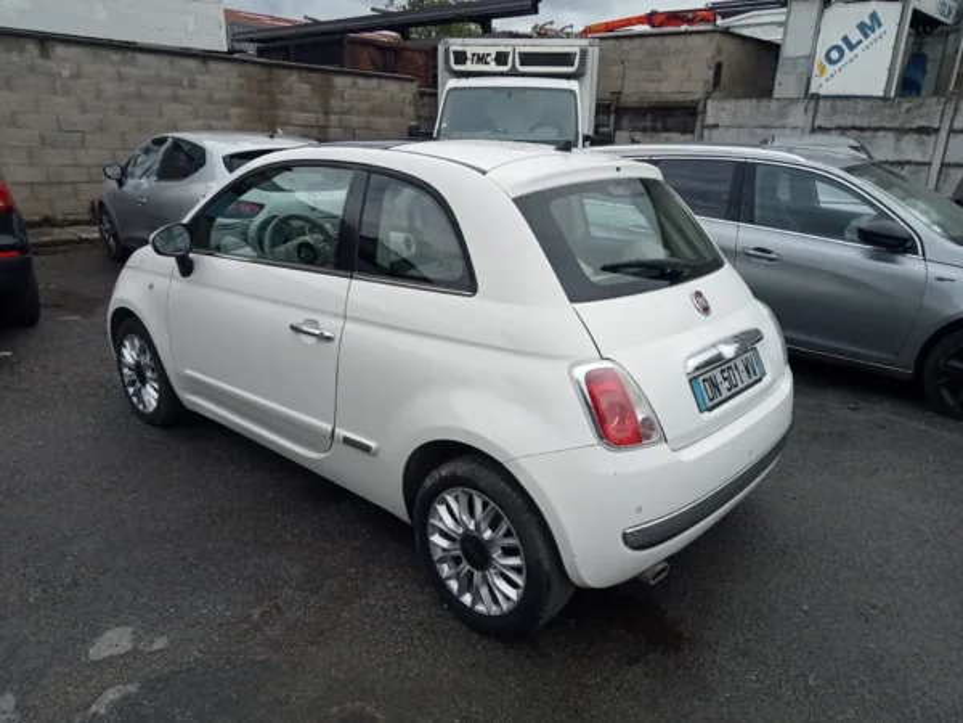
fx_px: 779
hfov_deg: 63.4
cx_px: 482
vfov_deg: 49.7
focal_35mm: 28
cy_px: 362
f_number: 2.2
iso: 100
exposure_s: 1/518
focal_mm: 3.46
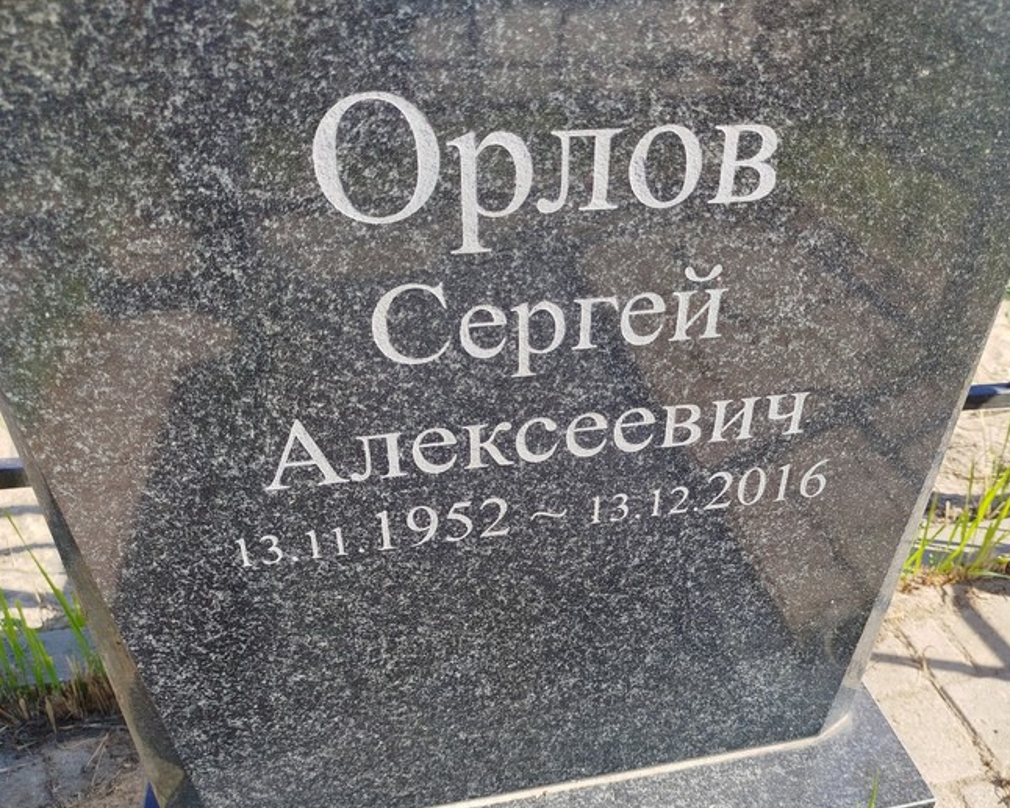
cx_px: 557
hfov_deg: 60.3
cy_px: 463
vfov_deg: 49.8
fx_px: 867
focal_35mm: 29
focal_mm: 5.31
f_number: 1.7
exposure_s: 1/458
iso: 50
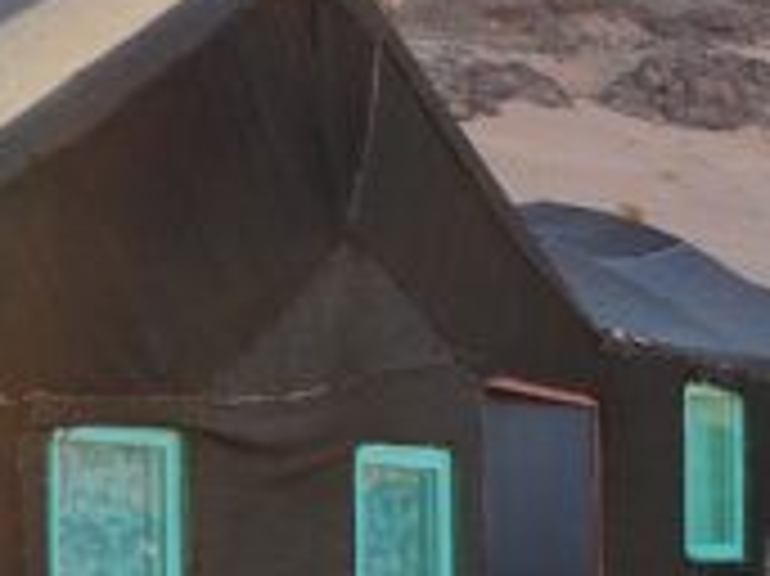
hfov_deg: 12.0
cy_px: 513
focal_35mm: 138
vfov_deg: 10.7
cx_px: 1752
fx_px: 3068
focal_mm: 5.4
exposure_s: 1/645
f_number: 1.8
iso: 20
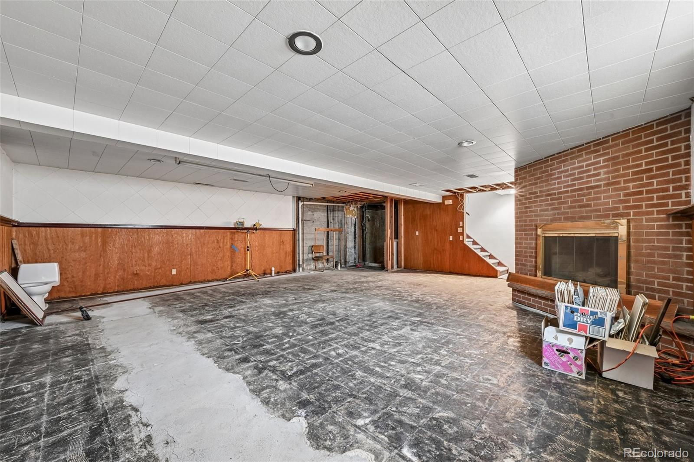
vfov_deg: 81.2
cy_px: 231
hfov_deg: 104.3
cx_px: 347
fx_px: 270
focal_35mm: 14
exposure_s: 8
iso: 400
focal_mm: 14
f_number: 11
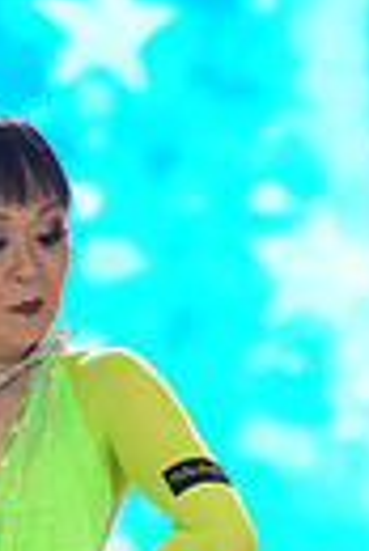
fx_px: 11929
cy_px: 882
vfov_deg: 2.6
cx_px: 299
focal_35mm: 778
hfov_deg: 1.8
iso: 2000
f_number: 2.8
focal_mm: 175
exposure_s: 1/400
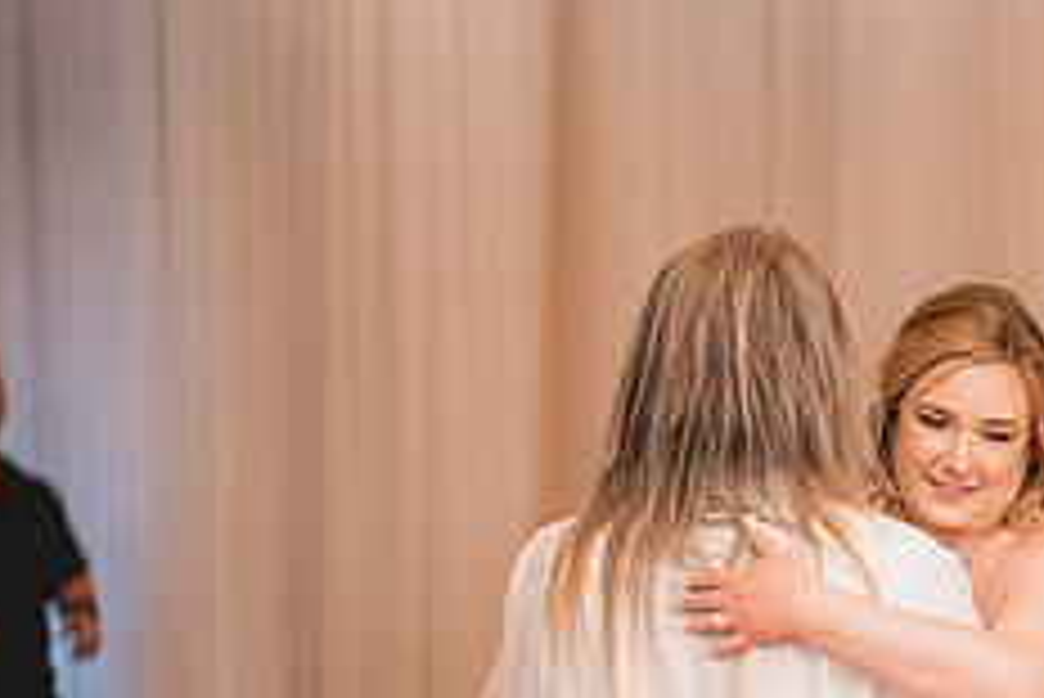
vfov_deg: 10.9
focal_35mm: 125
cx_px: 981
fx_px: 3627
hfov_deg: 16.1
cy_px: 709
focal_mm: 50
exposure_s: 1/250
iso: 125
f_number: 1.2
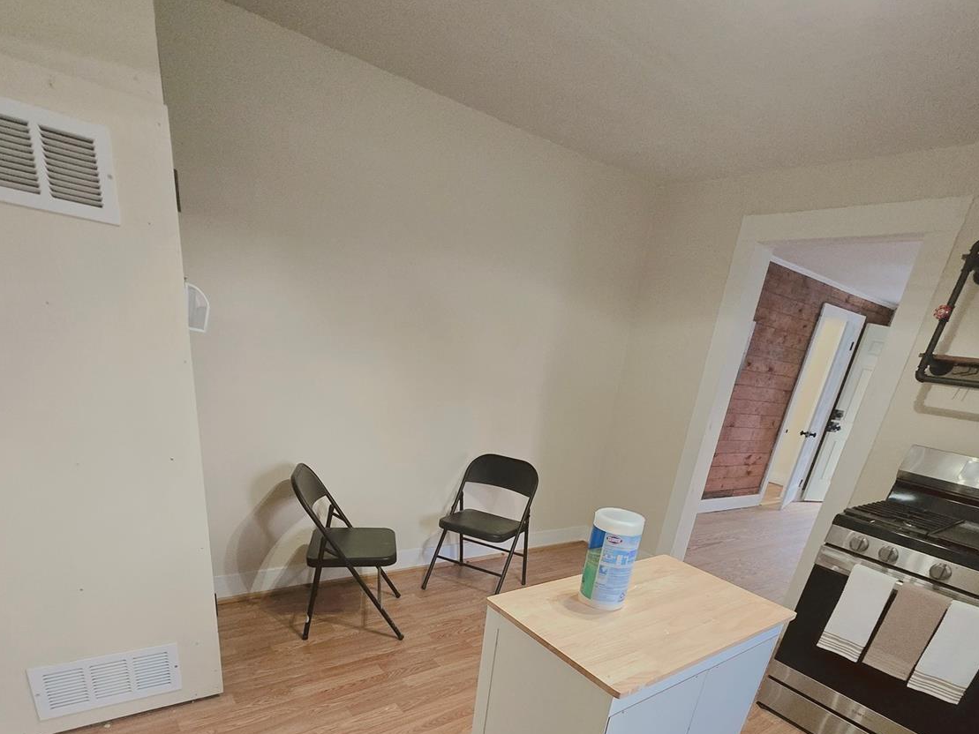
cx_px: 501
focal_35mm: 18
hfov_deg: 87.7
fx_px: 509
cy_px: 576
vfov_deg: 65.8
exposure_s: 1/60.2
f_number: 2.2
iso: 500
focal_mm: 1.7
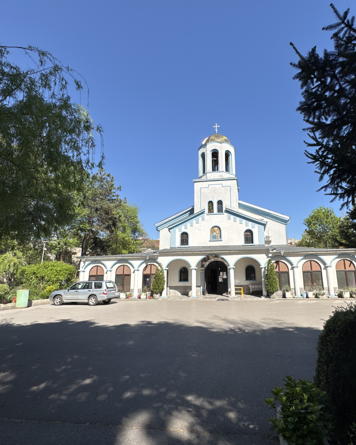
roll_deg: +1.0
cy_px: 218
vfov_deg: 83.3
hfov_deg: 70.1
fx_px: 250
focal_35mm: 19
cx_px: 214
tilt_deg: +13.1
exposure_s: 1/2415
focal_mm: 2.22
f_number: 2.2
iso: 50
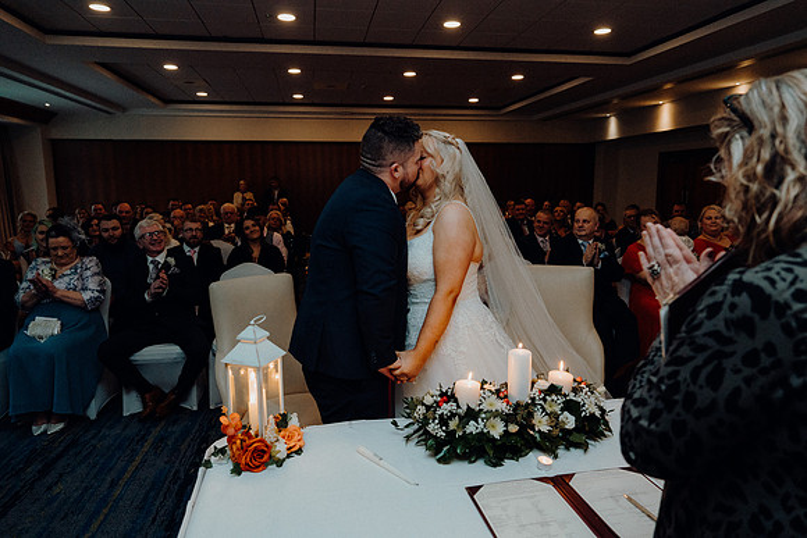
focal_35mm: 24
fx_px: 538
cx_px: 404
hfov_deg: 73.7
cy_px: 269
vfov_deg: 53.2
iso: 2500
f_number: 3.5
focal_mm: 24
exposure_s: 1/160
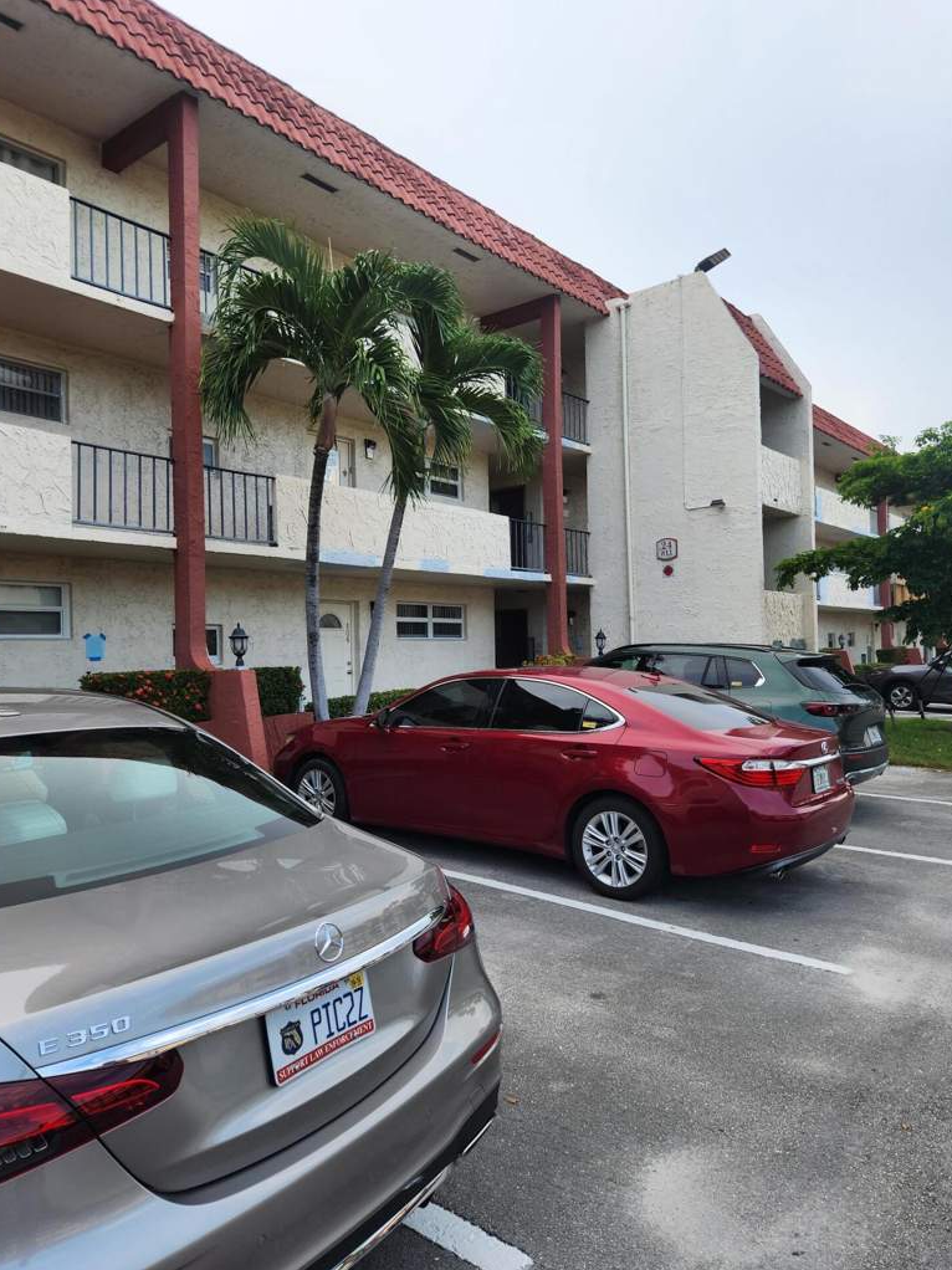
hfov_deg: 56.8
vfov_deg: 71.6
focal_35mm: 24
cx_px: 483
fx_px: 880
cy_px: 621
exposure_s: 1/180
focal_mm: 5.4
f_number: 1.8
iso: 32
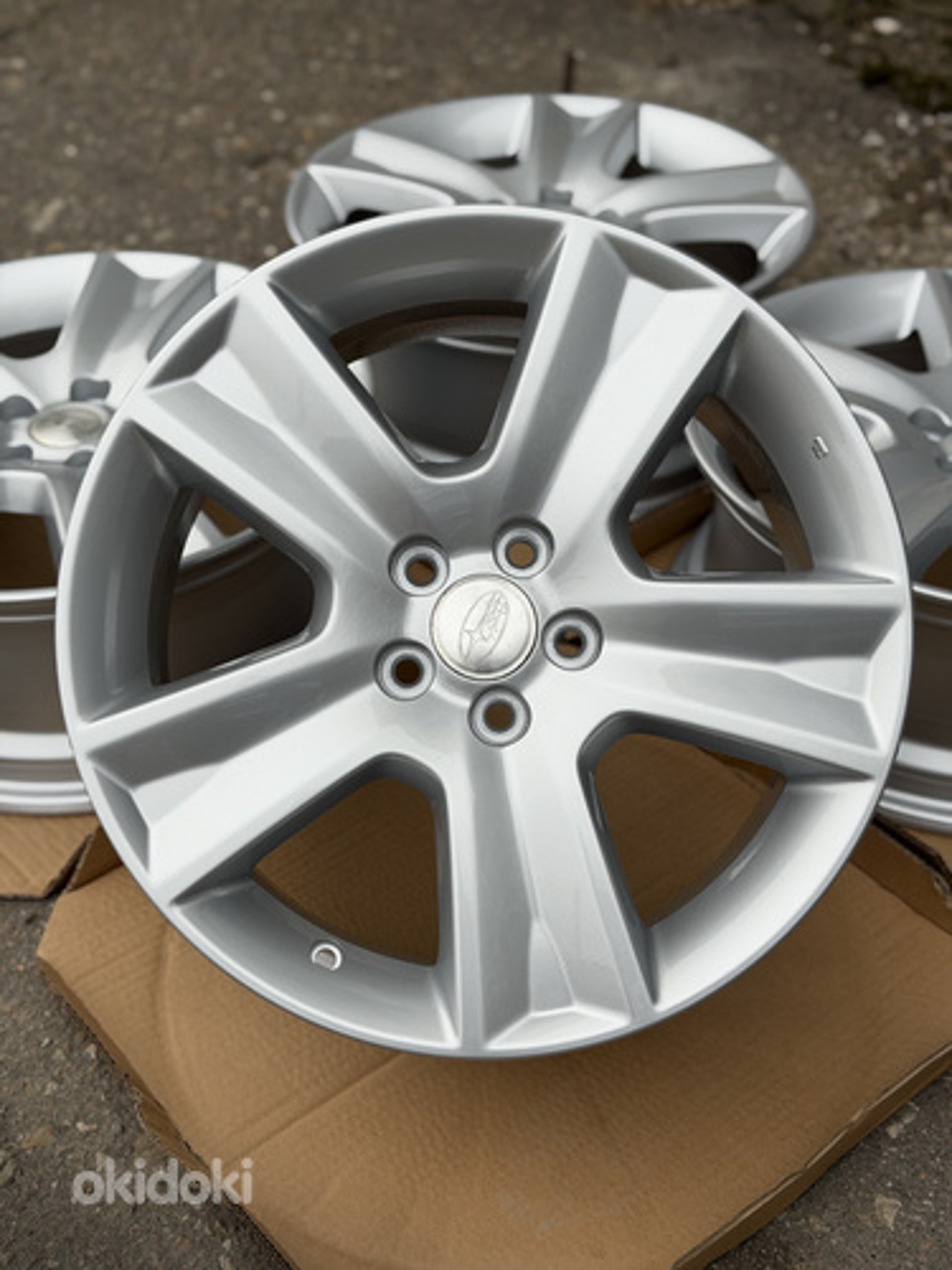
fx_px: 1760
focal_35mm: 48
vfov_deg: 39.7
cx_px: 476
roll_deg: +3.5
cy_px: 635
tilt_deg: -37.5
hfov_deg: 30.3
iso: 64
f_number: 1.78
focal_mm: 6.76
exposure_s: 1/450
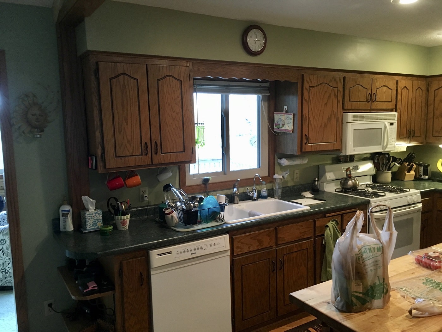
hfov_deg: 61.7
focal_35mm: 29
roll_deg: +1.4
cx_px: 221
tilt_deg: -3.3
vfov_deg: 48.2
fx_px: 370
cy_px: 166
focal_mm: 4.15
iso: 125
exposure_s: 1/30
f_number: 2.2
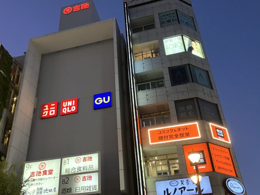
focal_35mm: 40
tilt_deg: +37.4
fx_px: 300
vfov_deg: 35.9
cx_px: 98
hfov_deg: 46.4
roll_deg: -0.5
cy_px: 108
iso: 250
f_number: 1.8
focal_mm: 3.99
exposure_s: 1/50
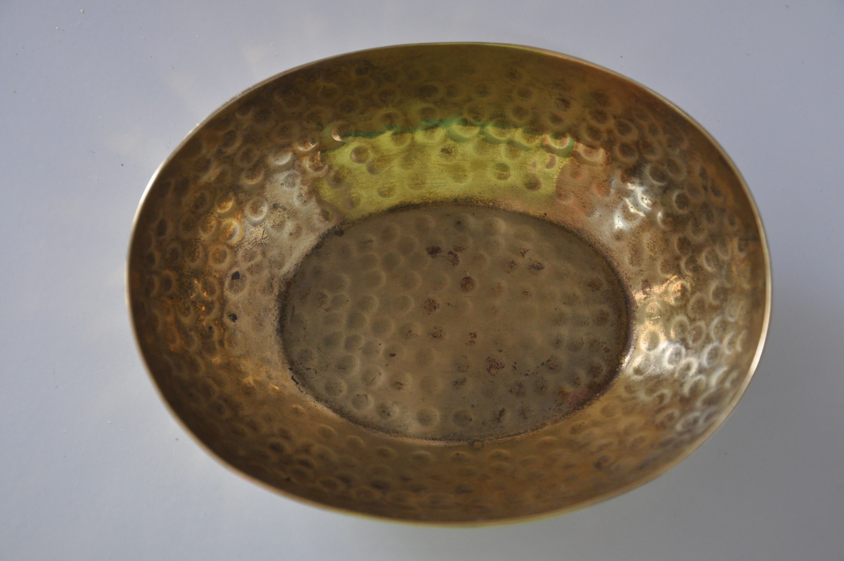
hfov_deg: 28.1
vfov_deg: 18.9
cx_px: 422
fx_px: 1686
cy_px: 280
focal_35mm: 72
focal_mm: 48
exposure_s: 1/30
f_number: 4.8
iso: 1000
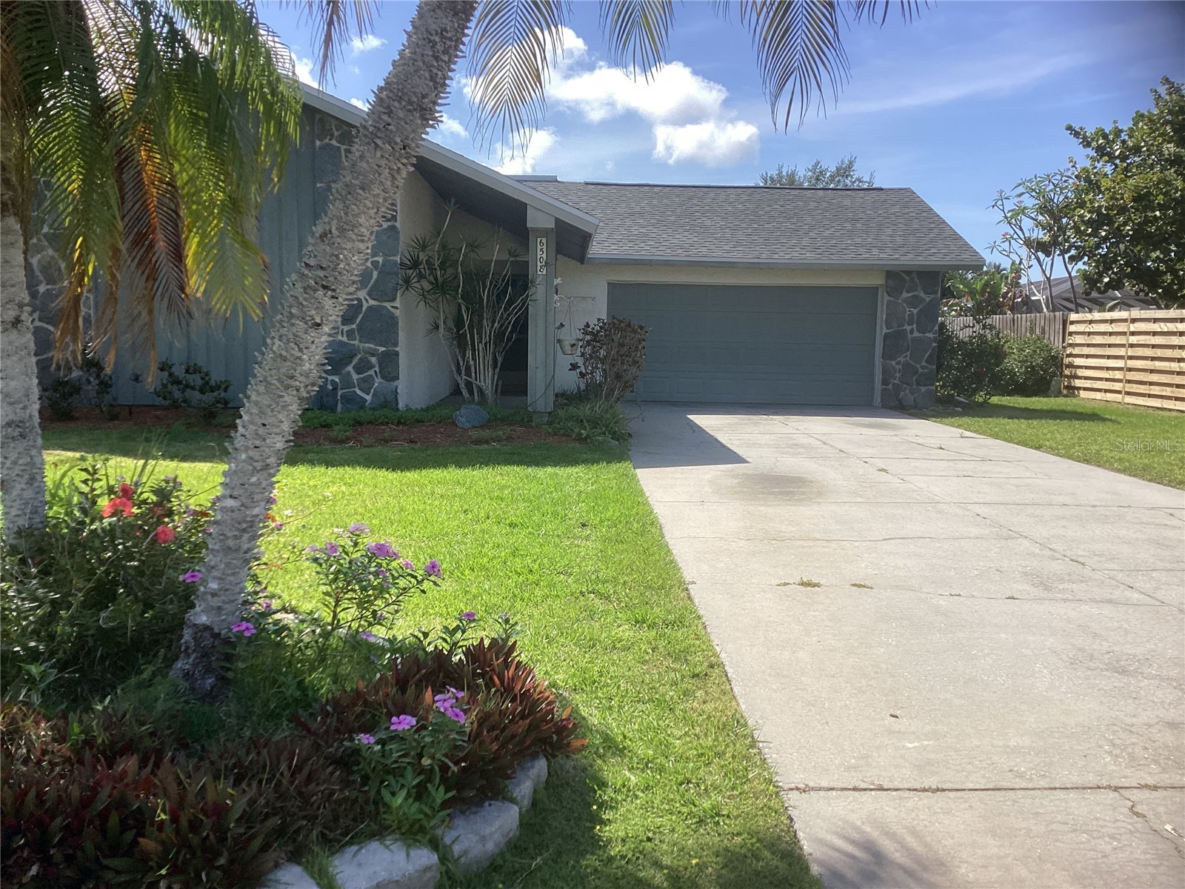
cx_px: 592
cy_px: 444
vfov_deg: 45.4
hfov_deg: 58.4
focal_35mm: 31
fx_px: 1061
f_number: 2.4
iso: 25
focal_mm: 3.3
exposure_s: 1/1058
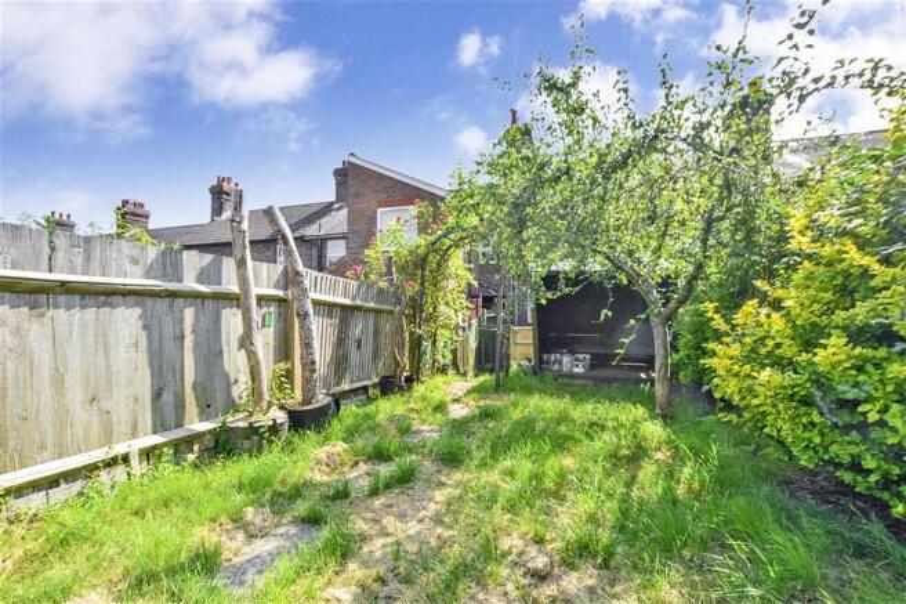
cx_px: 453
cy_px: 302
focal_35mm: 15
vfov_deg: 77.3
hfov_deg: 100.4
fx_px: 377
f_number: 8
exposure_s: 1/1000
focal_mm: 10
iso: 500
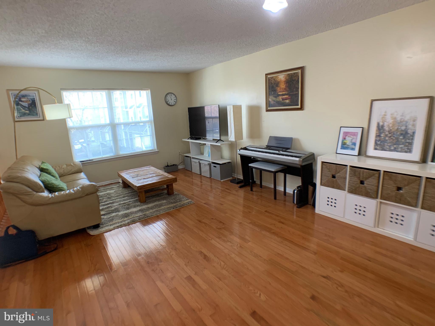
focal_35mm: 26
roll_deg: +3.2
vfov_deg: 53.1
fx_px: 327
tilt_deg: -12.7
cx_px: 218
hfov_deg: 67.3
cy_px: 163
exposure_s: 1/60
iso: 125
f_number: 1.8
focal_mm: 4.25
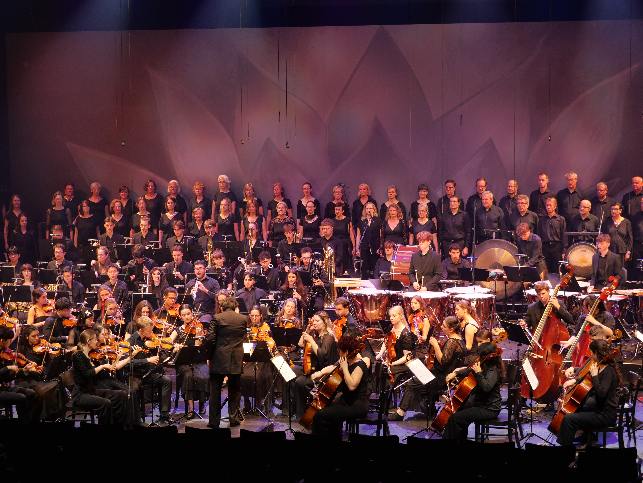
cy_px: 242
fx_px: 1486
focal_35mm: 80
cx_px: 322
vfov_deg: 18.4
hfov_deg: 24.4
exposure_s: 1/100
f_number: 2.8
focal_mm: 40
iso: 500
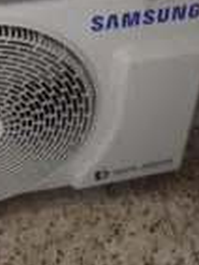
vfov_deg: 24.4
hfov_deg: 20.3
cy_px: -66
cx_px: 19
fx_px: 543
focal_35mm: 71
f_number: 1.89
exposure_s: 1/17
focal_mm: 5.95
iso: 3485
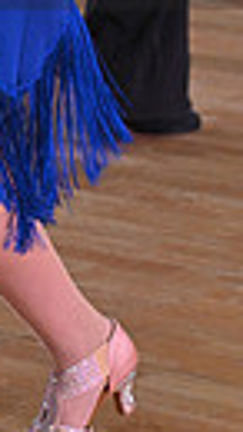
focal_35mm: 444
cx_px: -151
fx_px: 5093
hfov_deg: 2.7
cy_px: -100
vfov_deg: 4.8
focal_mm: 95
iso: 2000
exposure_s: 1/320
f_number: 5
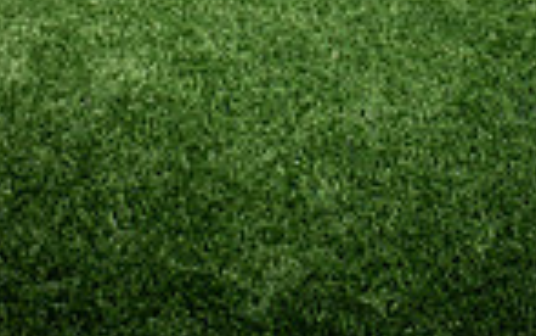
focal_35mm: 81
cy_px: -464
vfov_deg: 12.6
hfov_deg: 25.4
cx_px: 346
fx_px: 1184
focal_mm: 26
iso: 200
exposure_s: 1/500
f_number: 7.1
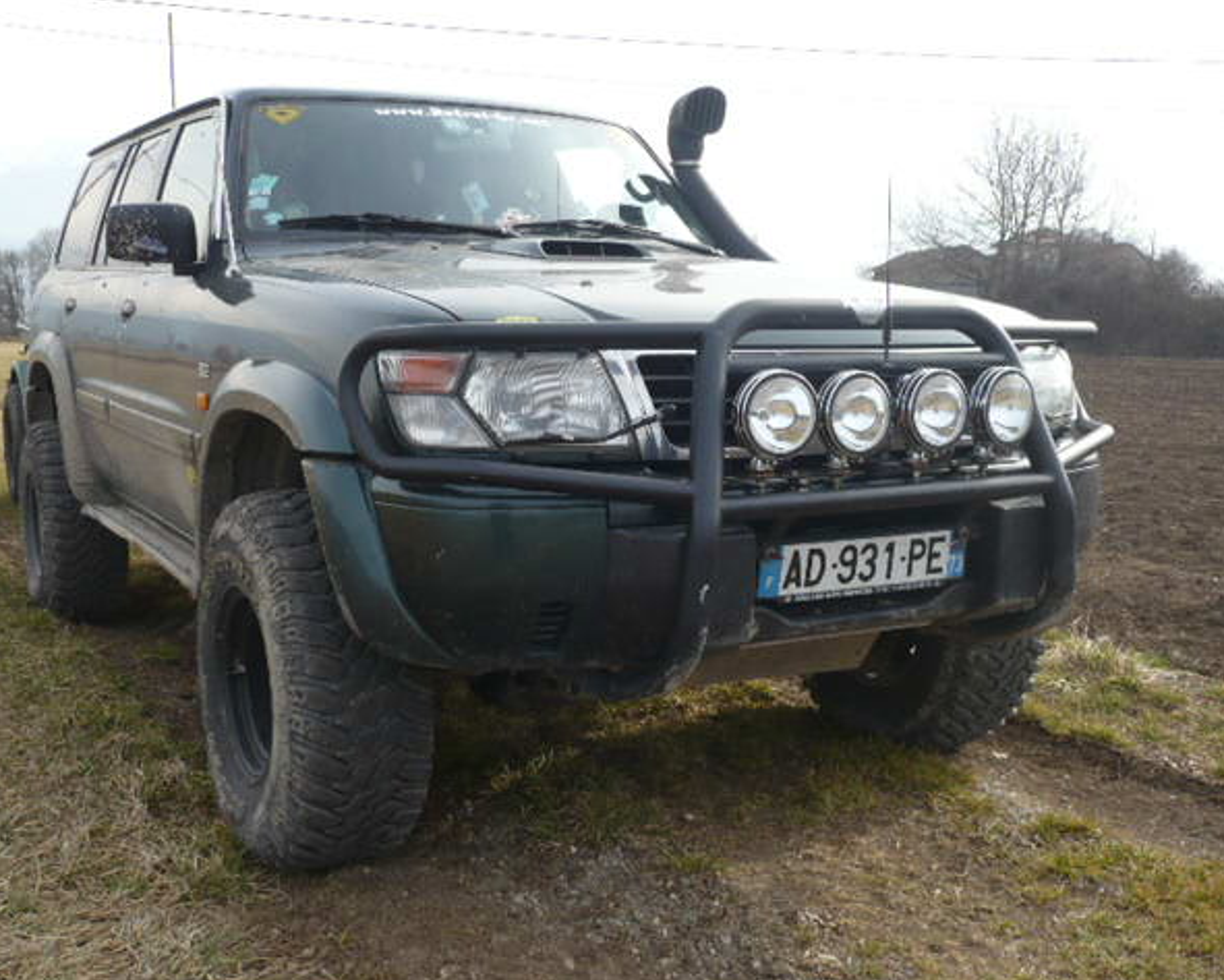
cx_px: 607
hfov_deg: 49.1
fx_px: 1341
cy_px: 493
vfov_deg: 40.1
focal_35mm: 37
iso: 100
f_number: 2.8
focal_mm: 5.8
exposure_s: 1/400
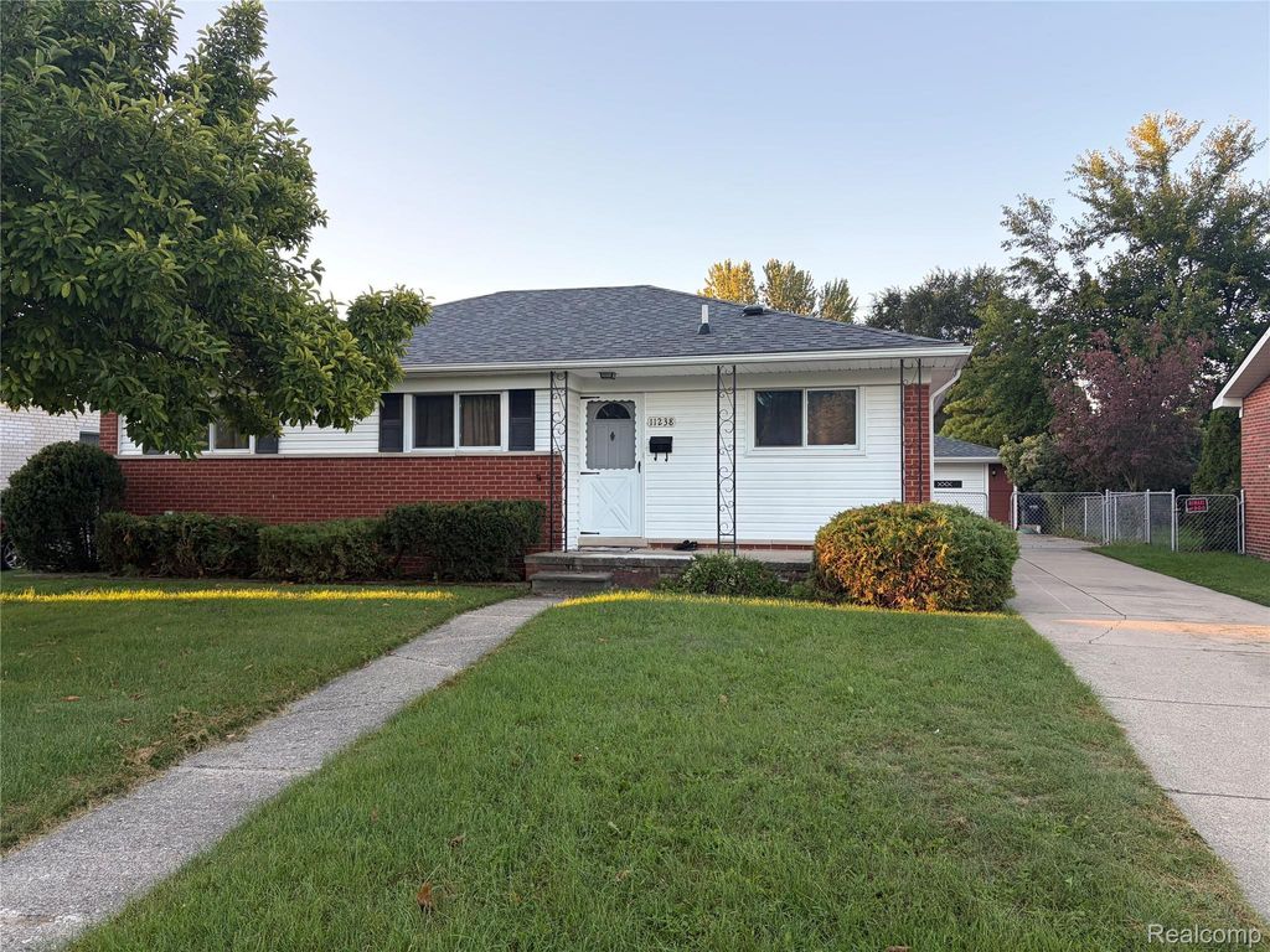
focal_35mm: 26
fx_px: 954
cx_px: 635
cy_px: 476
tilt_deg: +1.4
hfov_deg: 67.3
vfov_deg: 53.1
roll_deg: +0.1
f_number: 1.6
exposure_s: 1/258
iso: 50
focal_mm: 5.96
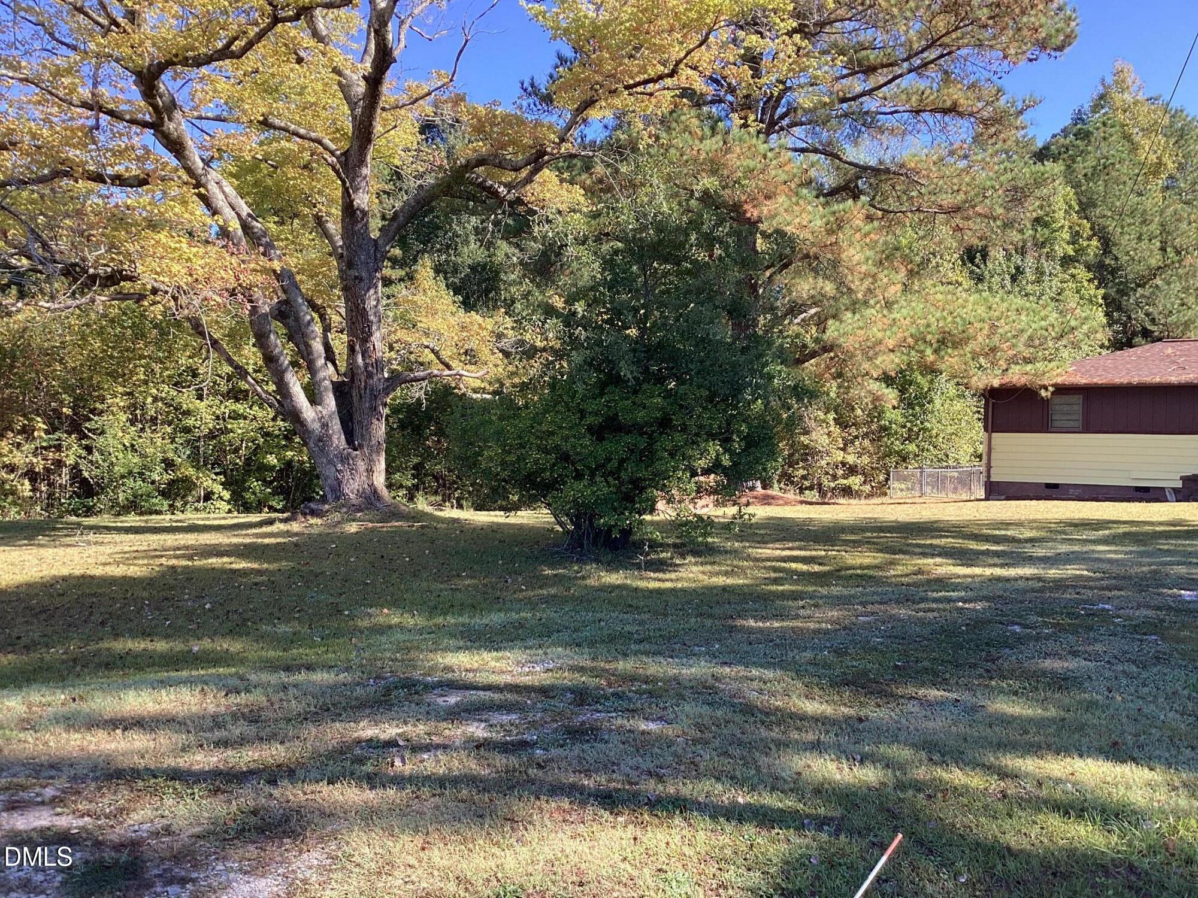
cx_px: 599
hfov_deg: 58.4
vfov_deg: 45.4
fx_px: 1073
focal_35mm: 31
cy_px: 449
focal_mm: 3.3
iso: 25
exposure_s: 1/187
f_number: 2.4
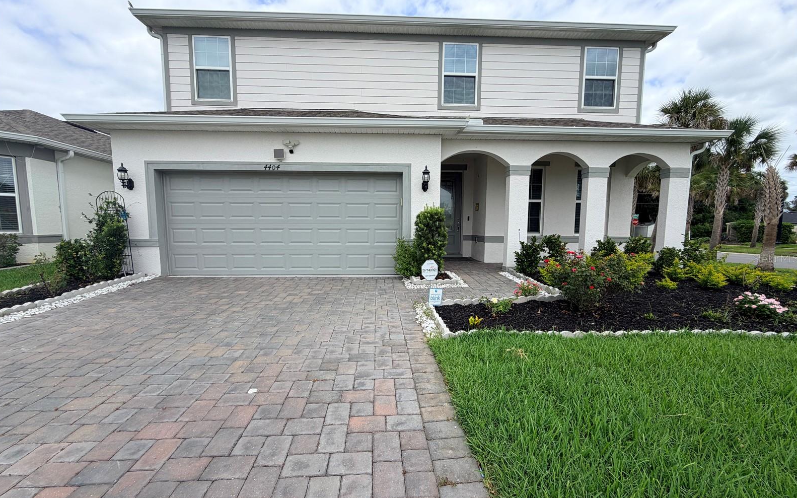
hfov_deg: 101.5
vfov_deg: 74.7
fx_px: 326
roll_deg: -0.4
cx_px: 398
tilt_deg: -5.6
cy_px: 258
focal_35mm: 15
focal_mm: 2.22
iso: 20
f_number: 2.2
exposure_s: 1/770
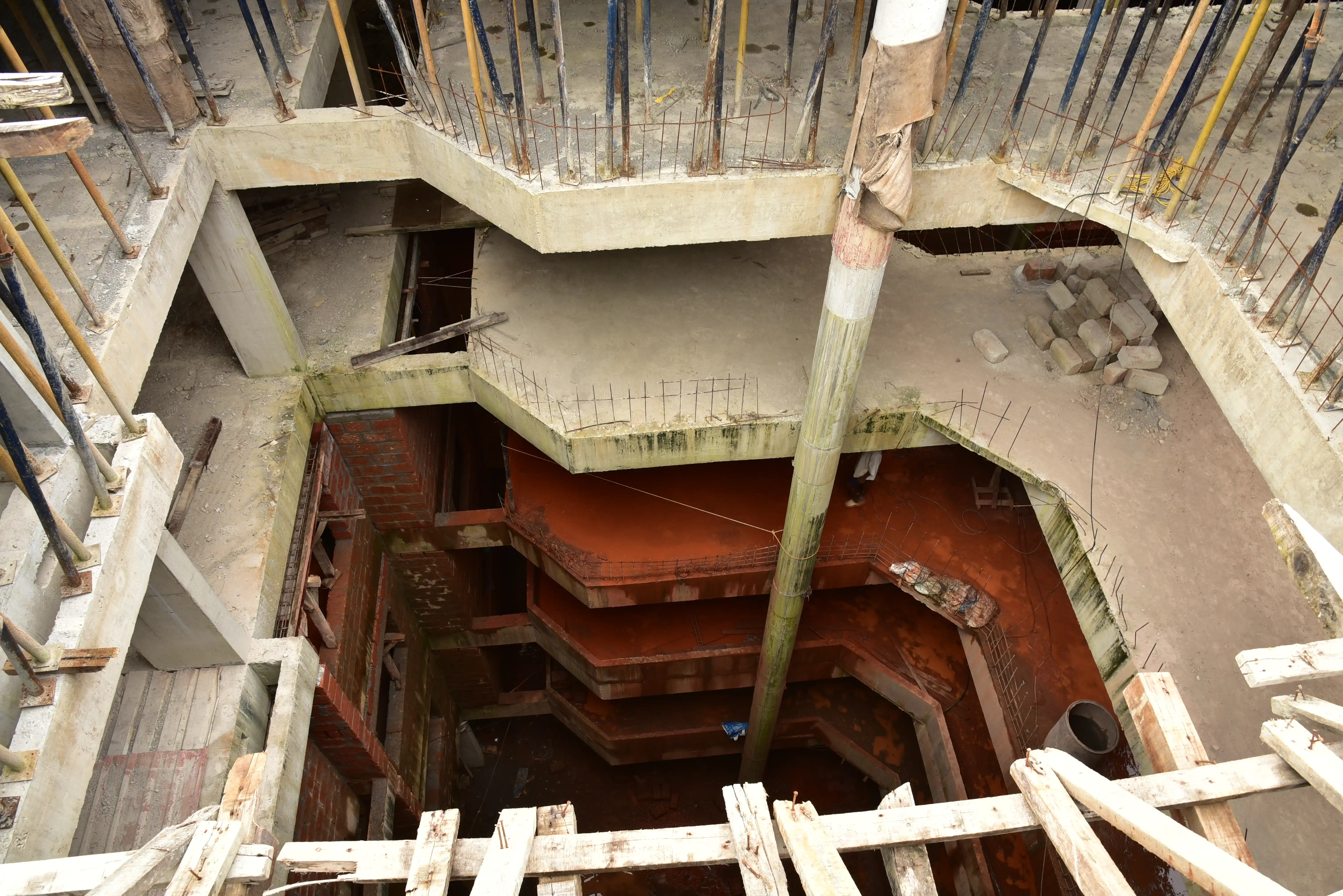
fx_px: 896
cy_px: 448
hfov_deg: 73.7
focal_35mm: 24
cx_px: 672
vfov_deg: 53.2
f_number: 10
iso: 400
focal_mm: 24
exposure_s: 1/50
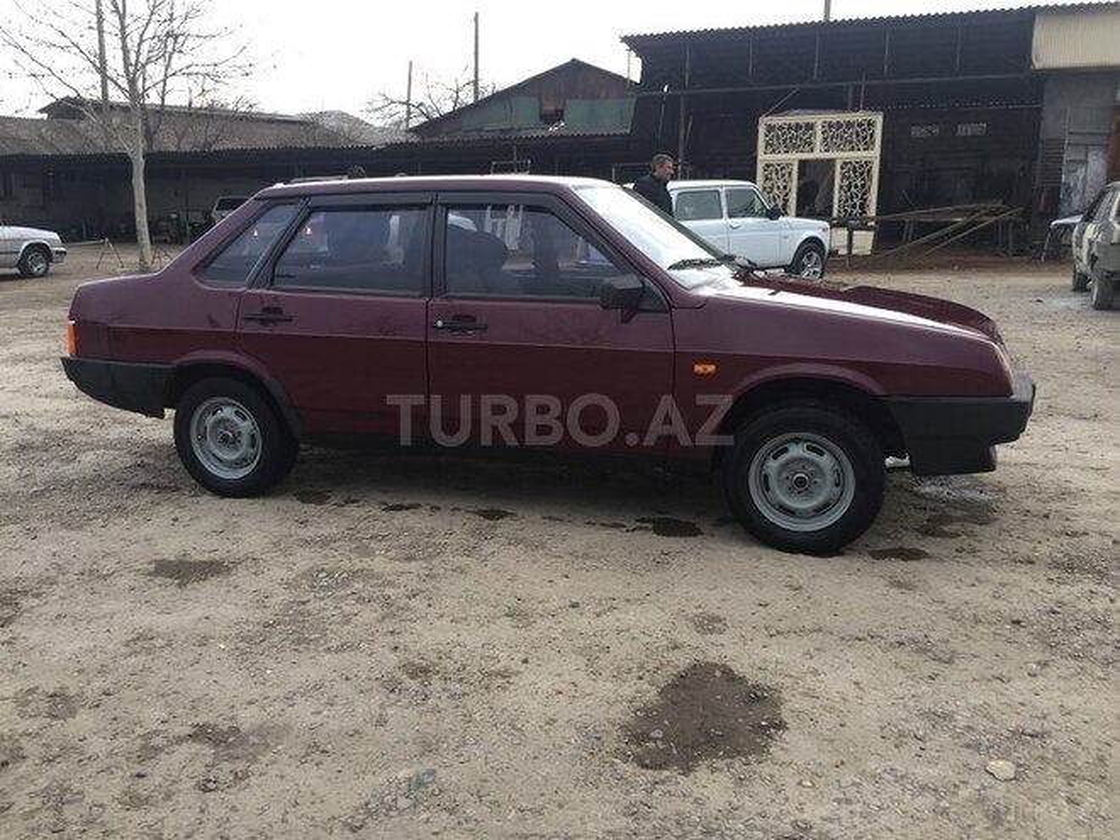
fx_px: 938
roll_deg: +0.5
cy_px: 420
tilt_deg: -12.6
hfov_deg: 61.7
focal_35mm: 29
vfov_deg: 48.2
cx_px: 560
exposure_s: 1/50
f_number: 2.2
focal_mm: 4.15
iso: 32
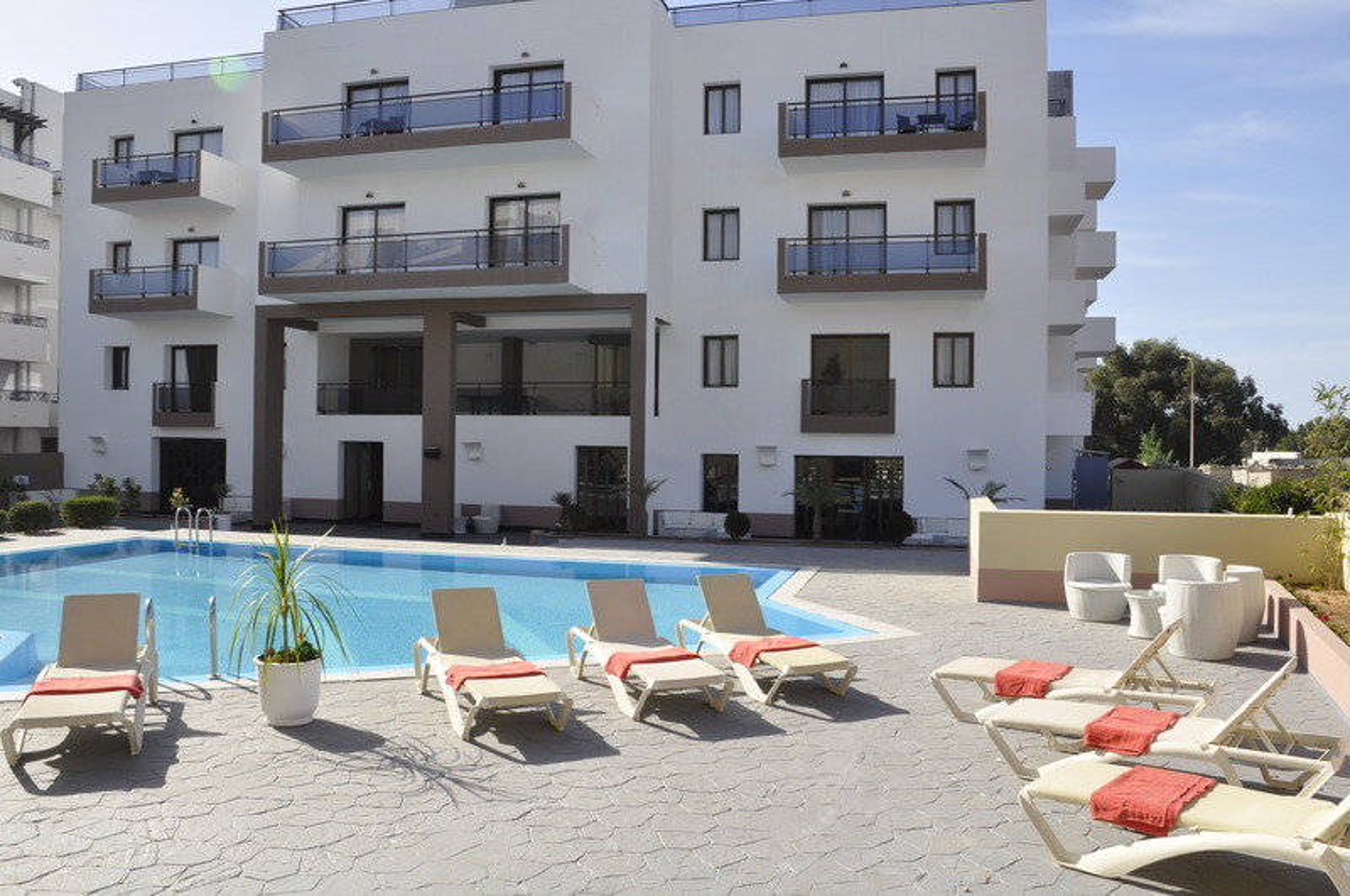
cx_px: 675
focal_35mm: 27
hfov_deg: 67.5
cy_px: 448
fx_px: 1011
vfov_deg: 47.8
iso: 400
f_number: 10
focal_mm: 18
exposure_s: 1/400
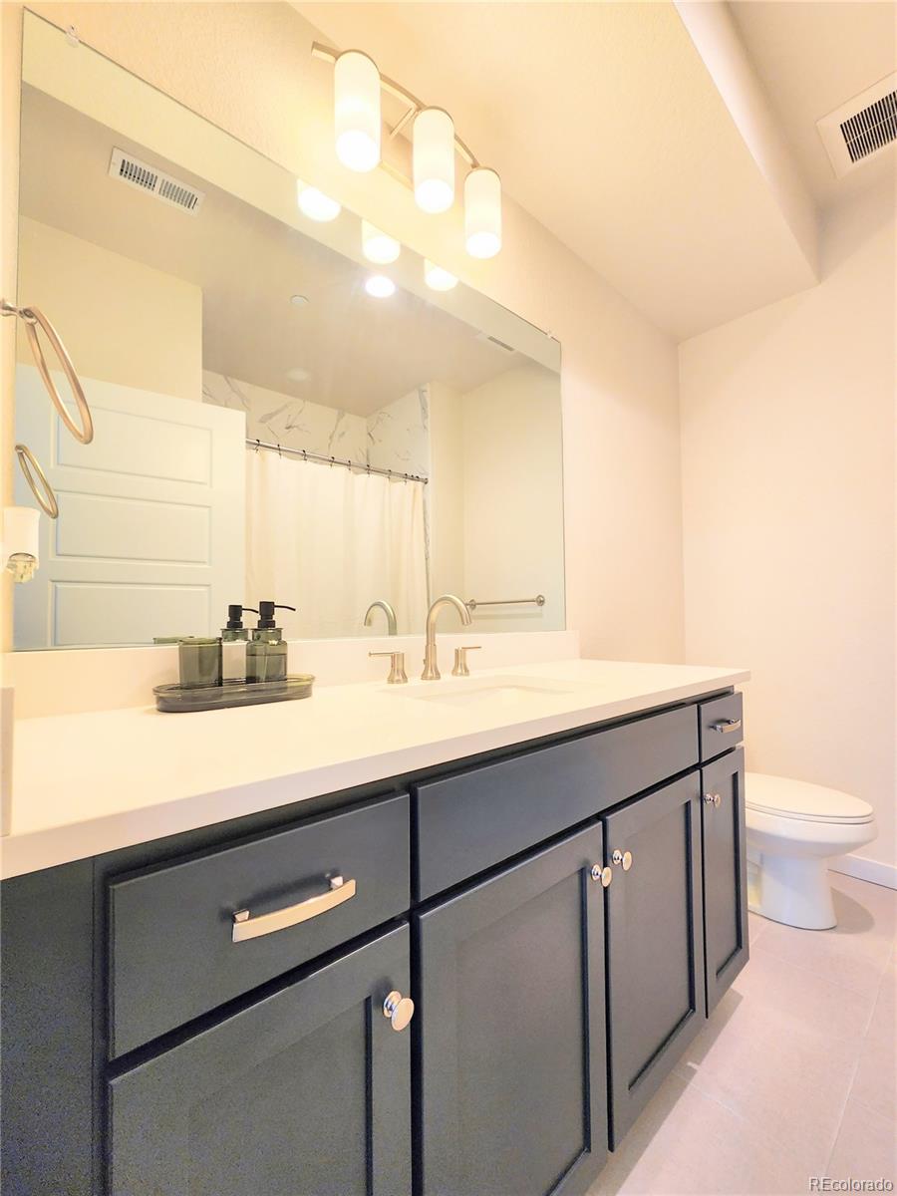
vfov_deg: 106.2
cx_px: 448
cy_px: 598
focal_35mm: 13
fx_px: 449
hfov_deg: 89.9
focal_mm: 2.2
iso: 80
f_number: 2.2
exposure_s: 1/60
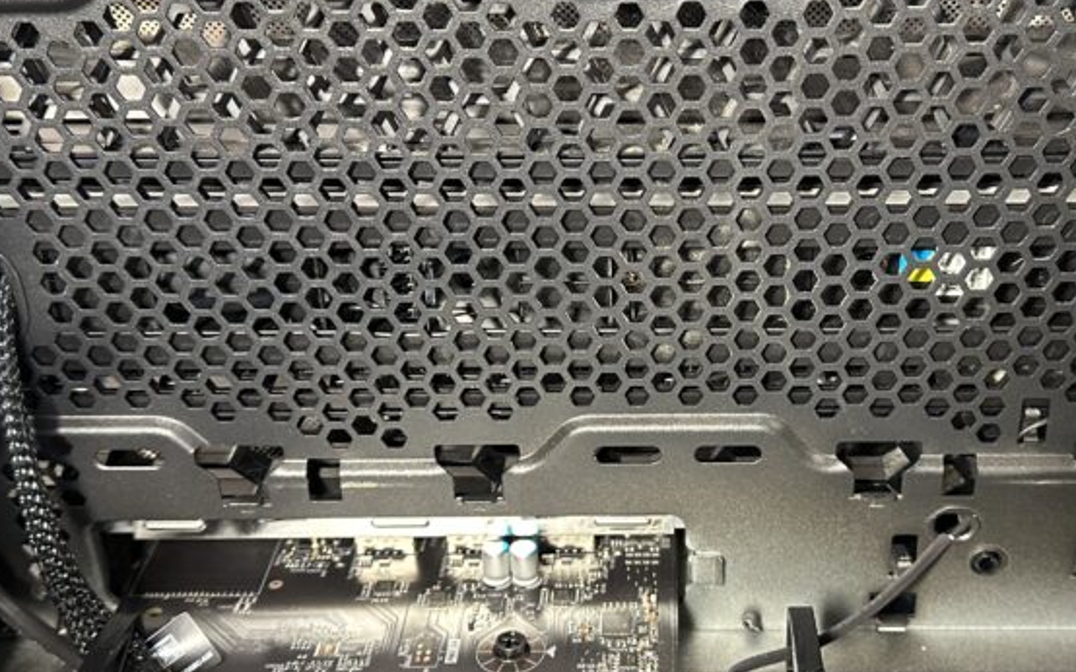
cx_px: 658
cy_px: 375
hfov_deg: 42.4
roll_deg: +0.8
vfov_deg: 27.4
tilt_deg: -29.9
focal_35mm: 47
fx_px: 1378
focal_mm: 6.86
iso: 640
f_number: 1.78
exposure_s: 1/50
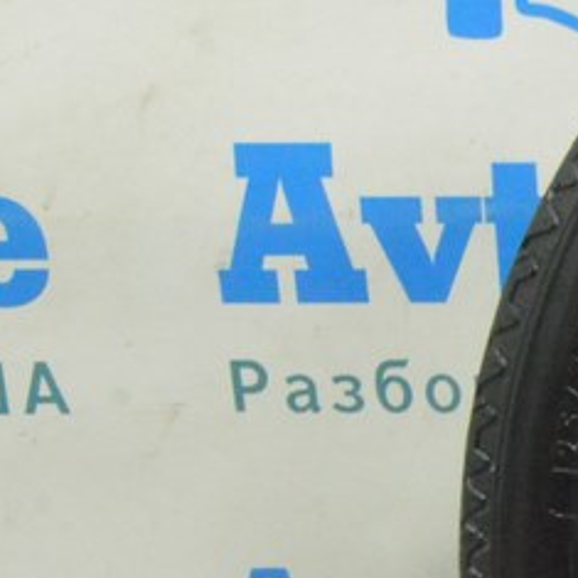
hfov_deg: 12.1
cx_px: 1158
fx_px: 2415
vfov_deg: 13.5
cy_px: 513
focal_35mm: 128
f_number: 20
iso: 6400
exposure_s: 1/20
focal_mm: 23
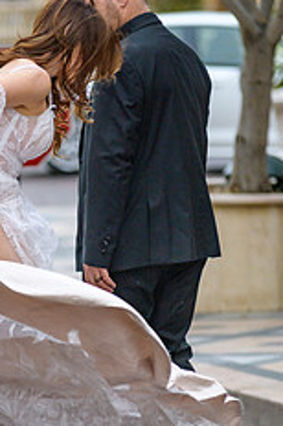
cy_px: 286
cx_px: 64
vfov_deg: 6.9
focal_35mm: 301
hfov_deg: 4.6
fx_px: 3560
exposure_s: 1/3200
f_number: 2.8
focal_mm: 155
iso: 250
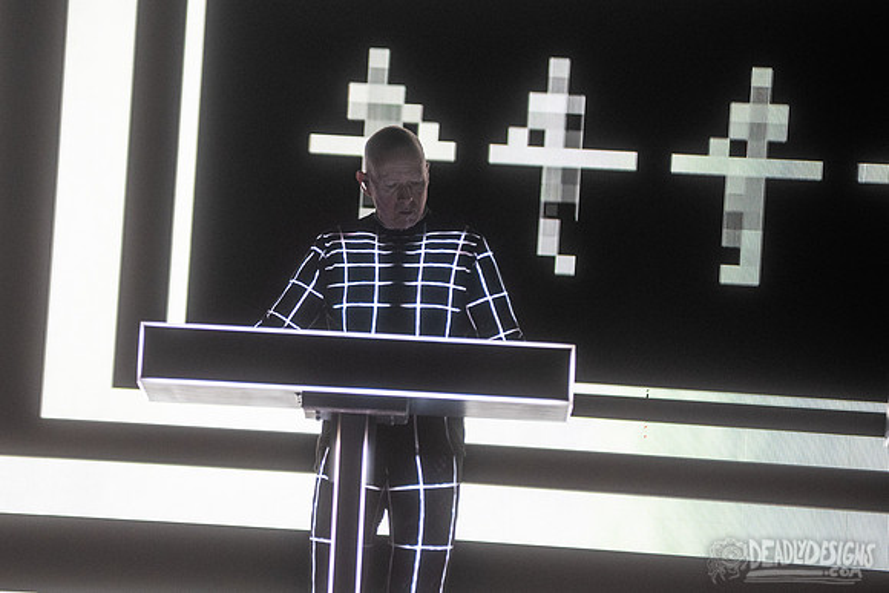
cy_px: 270
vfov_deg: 5.1
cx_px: 291
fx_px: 6642
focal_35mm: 269
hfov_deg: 7.7
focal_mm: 200
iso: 2500
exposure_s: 1/250
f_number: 3.2
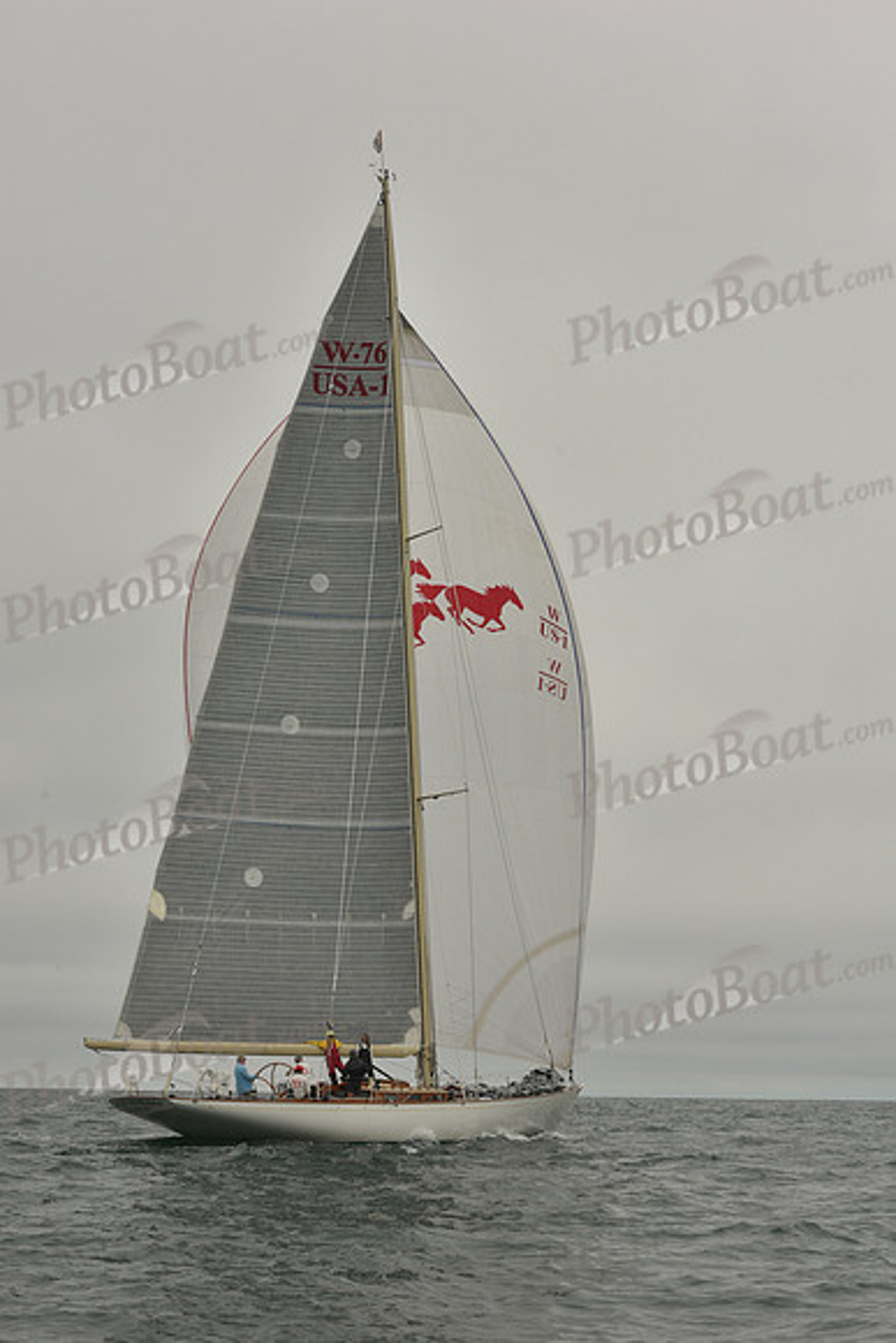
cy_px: 672
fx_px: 2612
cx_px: 448
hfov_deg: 19.5
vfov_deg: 28.8
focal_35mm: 70
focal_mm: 70
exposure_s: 1/800
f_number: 11
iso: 320
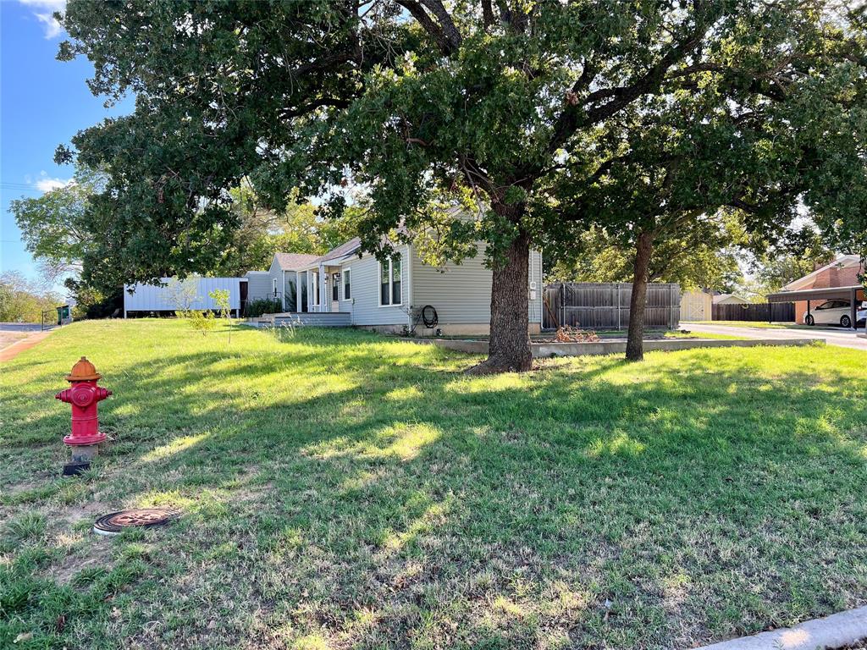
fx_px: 651
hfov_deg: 67.3
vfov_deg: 53.1
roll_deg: +0.6
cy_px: 325
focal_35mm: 26
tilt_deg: -0.1
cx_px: 434
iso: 50
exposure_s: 1/617
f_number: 1.5
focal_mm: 5.7
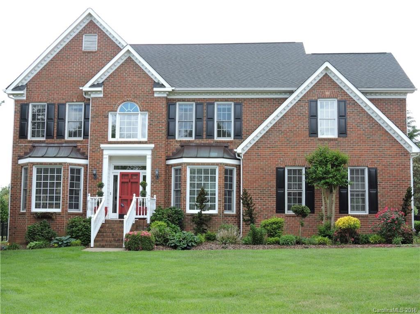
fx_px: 606
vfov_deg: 29.1
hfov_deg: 38.2
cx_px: 210
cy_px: 157
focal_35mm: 50
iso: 100
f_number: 4
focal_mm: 9
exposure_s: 1/200
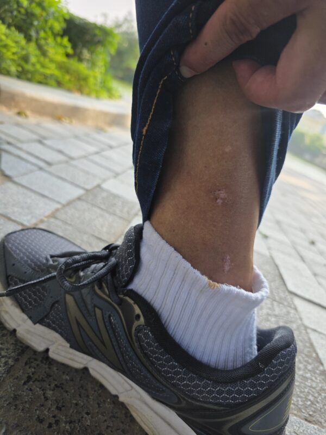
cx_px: 163
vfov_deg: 73.9
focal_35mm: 23
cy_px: 218
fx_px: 289
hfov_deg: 58.9
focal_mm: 6.3
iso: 25
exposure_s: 1/359
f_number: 1.7
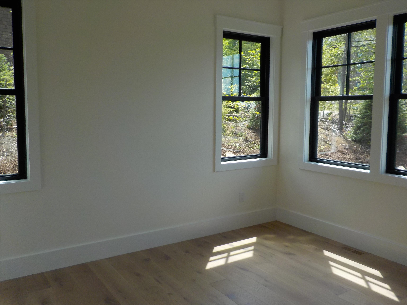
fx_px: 353
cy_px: 152
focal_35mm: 30
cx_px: 204
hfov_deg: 60.0
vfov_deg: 46.8
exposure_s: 1/200
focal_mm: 4.1
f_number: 3.3
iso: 125
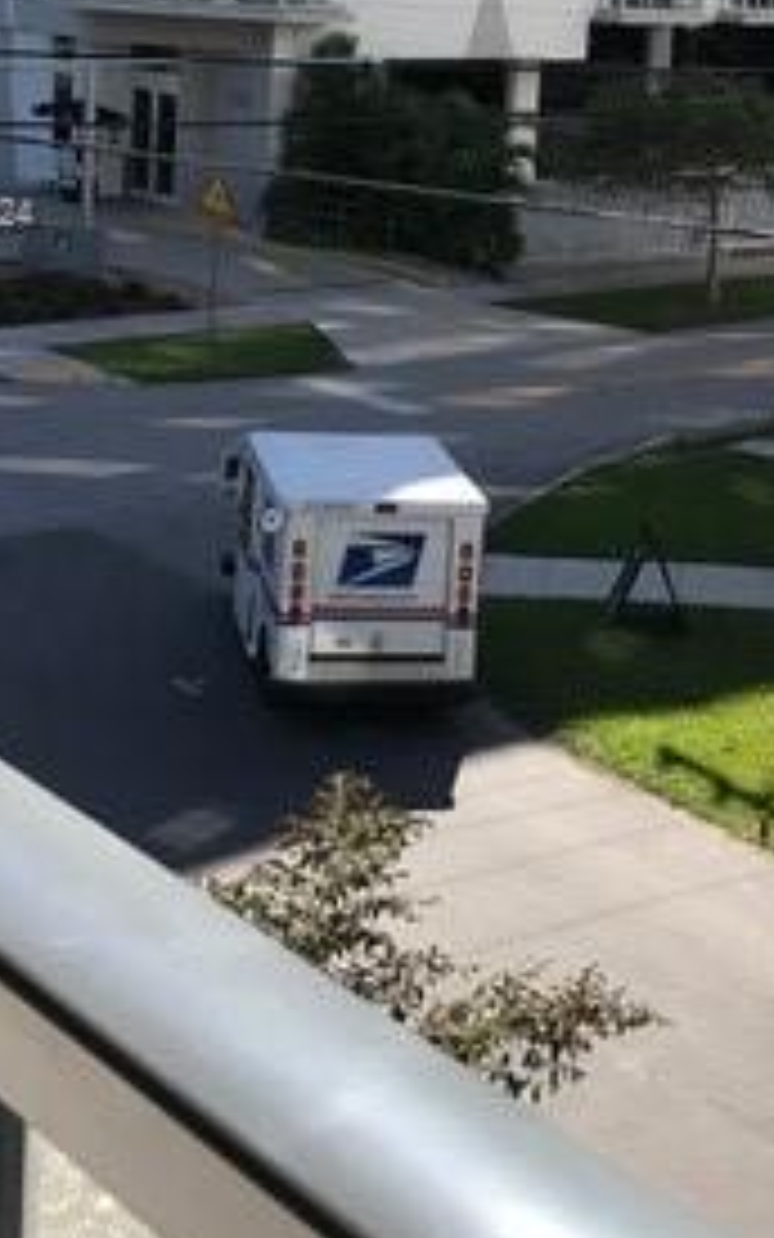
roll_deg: -4.3
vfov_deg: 29.0
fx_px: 2328
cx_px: 598
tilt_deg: -8.1
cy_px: 216
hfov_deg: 18.7
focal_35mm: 69
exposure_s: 1/1227
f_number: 1.8
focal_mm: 3.99
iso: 20
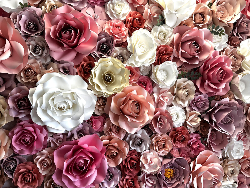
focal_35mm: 24
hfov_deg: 71.6
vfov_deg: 56.8
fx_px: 173
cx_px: 125
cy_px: 94
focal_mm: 6.86
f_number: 1.78
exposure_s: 1/120
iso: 80
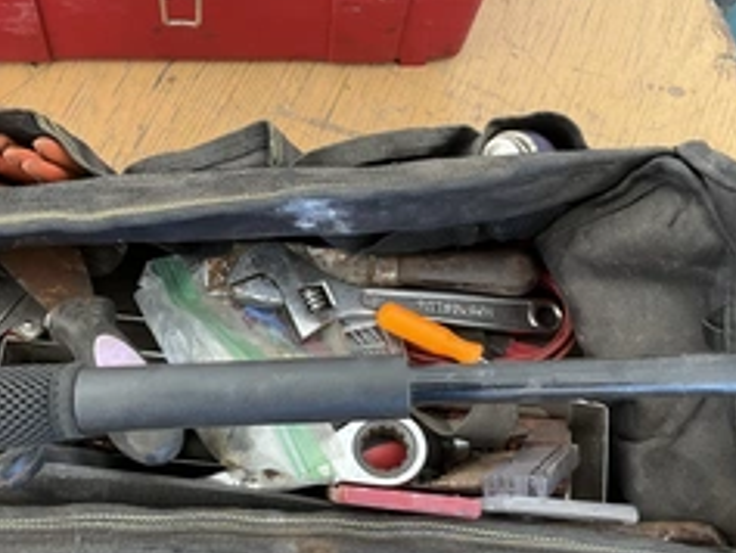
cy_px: 323
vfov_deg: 29.6
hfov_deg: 38.7
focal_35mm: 49
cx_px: 295
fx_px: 1042
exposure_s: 1/92
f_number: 1.8
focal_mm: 3
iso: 64
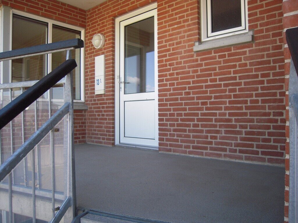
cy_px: 112
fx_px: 241
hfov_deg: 63.4
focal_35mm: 28
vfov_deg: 49.7
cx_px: 149
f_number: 2.7
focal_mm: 5
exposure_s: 1/250
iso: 125
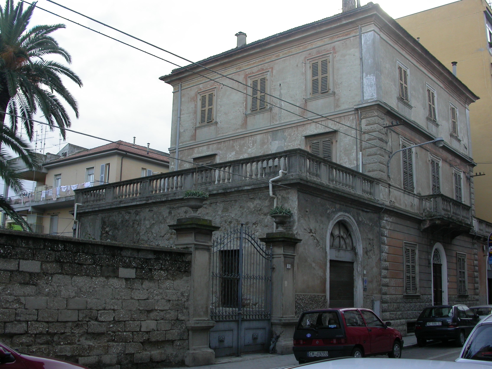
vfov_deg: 37.7
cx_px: 246
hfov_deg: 49.0
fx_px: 540
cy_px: 184
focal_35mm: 38
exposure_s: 1/134
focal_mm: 7.85
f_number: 5.3
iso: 100
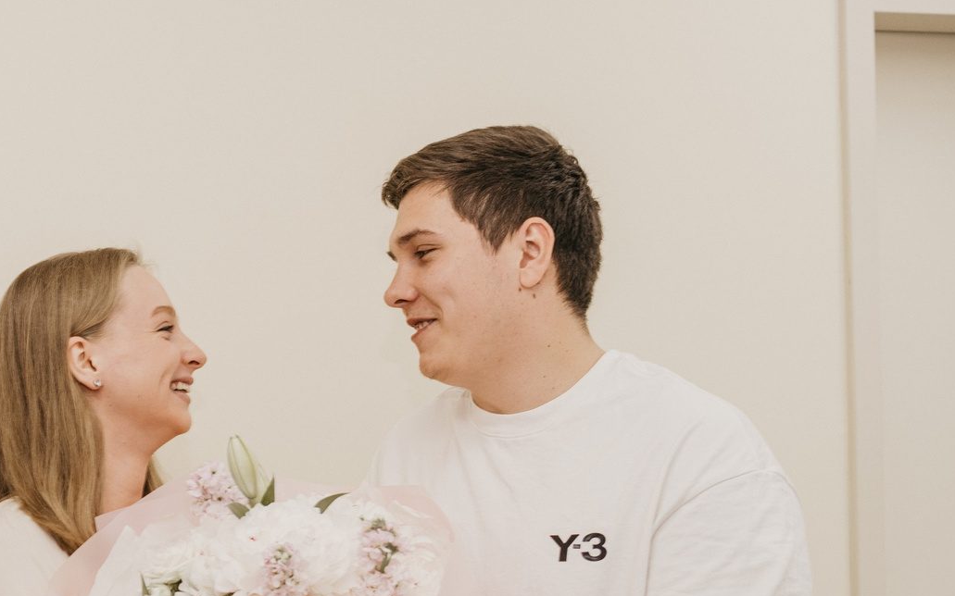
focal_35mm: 81
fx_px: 2108
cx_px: -19
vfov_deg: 15.9
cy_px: 561
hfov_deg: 24.3
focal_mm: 32
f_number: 4
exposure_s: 1/160
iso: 320
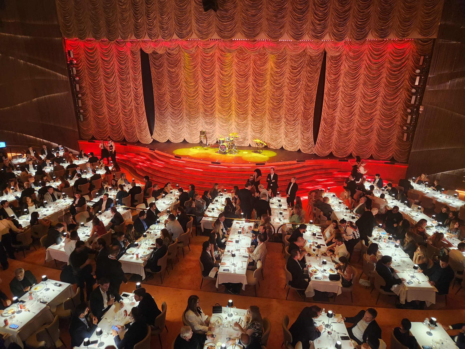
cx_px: 232
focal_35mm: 23
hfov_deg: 73.9
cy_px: 174
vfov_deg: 58.9
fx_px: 309
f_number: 1.8
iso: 500
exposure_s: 1/60
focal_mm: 5.4
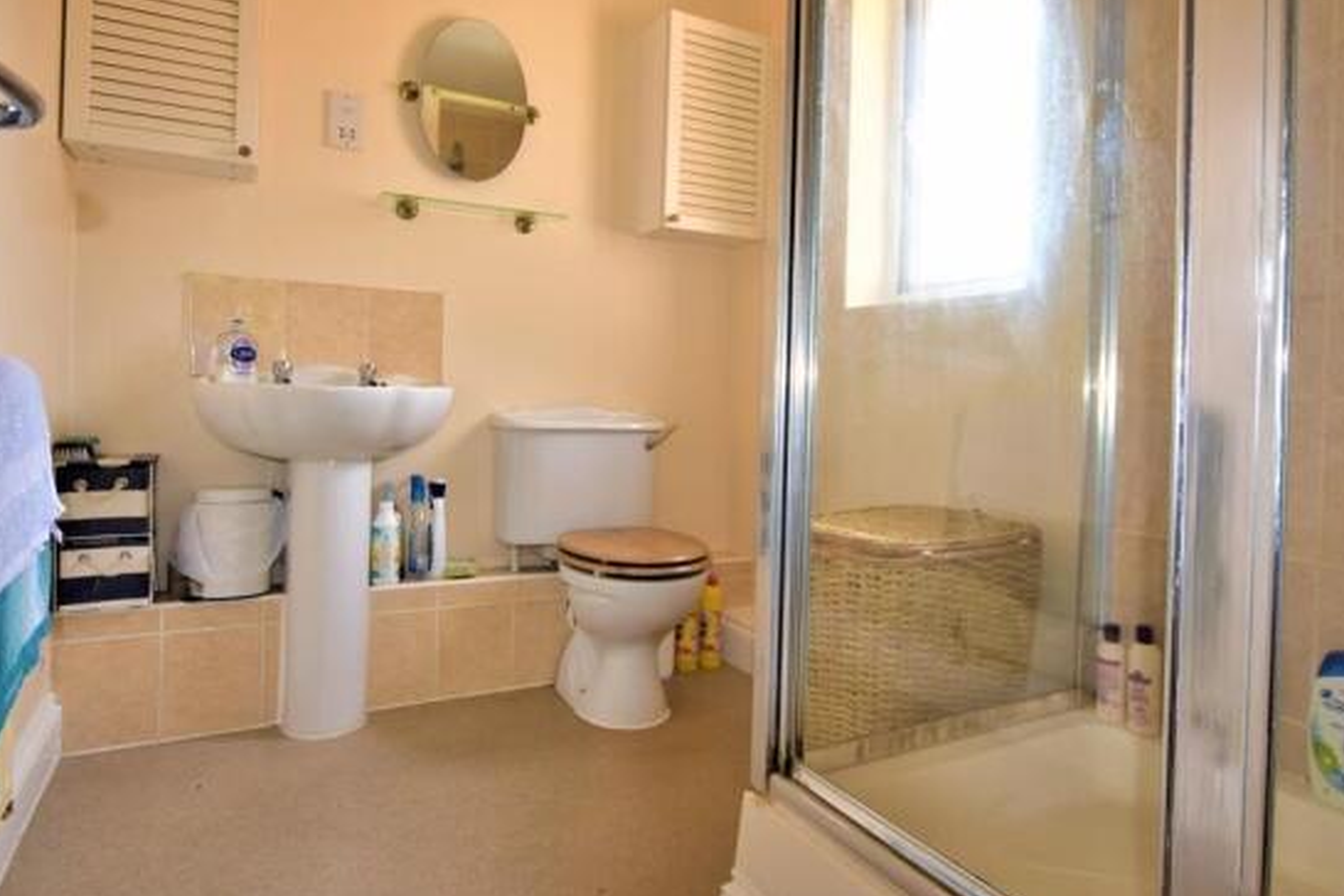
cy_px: 400
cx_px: 710
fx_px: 672
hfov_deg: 89.9
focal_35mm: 18
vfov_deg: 67.2
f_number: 3.5
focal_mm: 10
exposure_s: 1/200
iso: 400
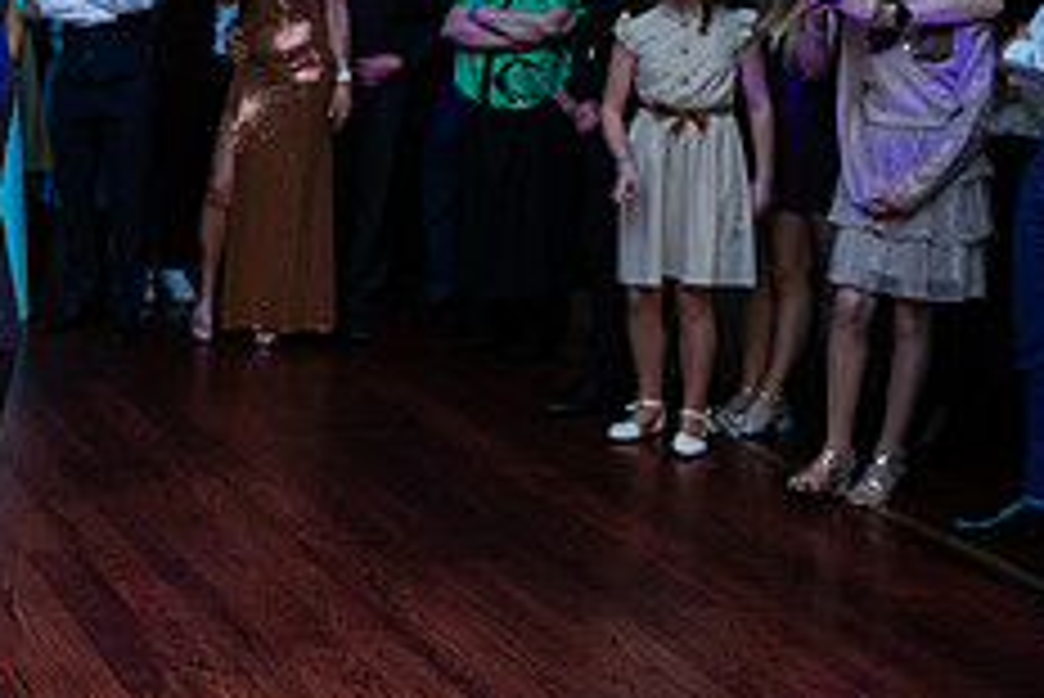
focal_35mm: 70
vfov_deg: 19.2
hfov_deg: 25.7
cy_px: 88
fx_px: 2031
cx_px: -216
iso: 640
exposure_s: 1/160
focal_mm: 28
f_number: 3.5
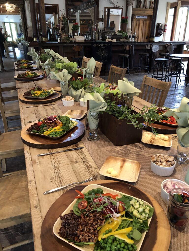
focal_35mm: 28
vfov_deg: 63.4
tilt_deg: -23.7
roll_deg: -0.5
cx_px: 94
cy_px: 126
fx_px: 204
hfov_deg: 49.7
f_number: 1.8
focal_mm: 3.99
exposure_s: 1/15
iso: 50
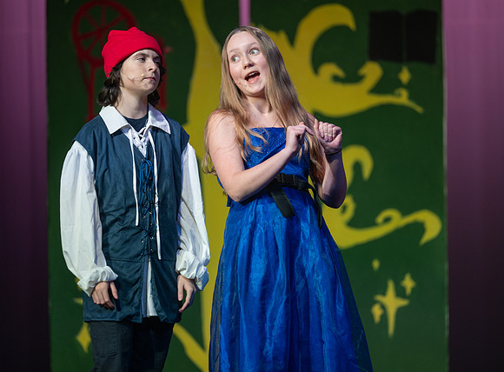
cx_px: 244
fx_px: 3506
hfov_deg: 8.2
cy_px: 168
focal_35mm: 242
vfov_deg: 6.1
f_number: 2.8
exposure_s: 1/250
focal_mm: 200
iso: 180
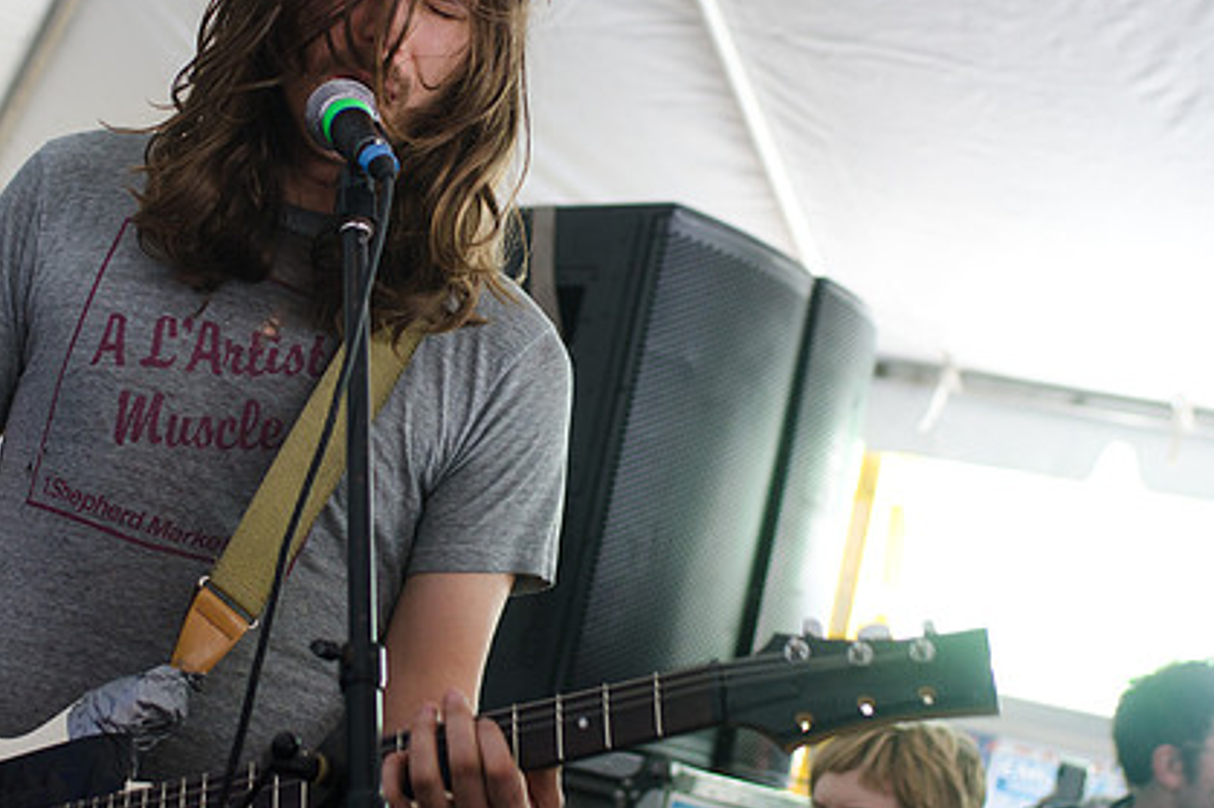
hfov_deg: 27.7
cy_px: 355
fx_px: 2450
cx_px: 423
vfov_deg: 18.7
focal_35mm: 73
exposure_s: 1/80
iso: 400
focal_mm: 35
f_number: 2.8
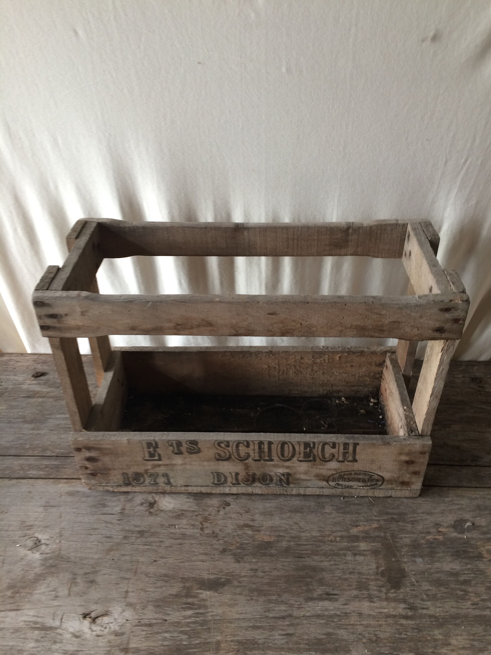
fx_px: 548
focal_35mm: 29
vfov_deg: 61.7
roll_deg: -1.4
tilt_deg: -37.8
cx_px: 246
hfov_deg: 48.2
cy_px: 328
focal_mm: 4.15
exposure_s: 1/33
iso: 64
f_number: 2.2
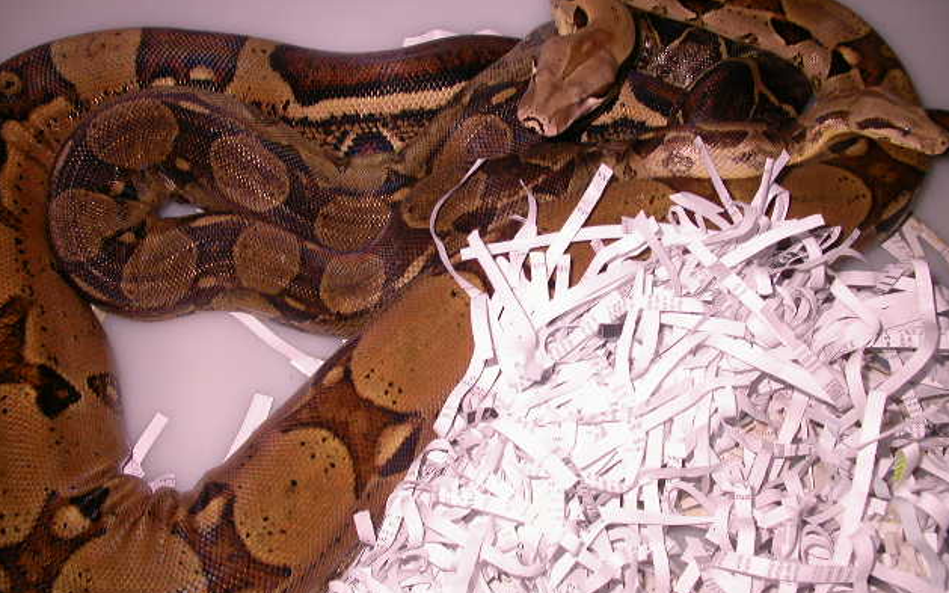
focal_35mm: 41
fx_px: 1060
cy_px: 287
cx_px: 478
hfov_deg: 48.2
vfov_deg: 31.2
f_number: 2.6
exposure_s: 1/60
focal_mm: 7.85
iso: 100
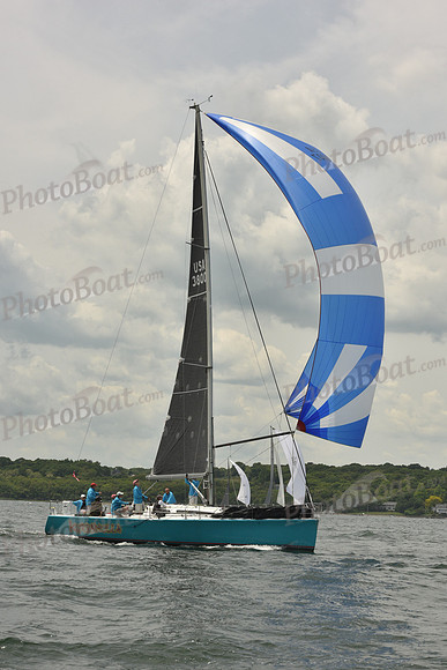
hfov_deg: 19.5
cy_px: 335
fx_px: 1303
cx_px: 224
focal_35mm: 70
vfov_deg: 28.8
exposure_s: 1/1000
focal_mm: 70
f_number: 13
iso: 400
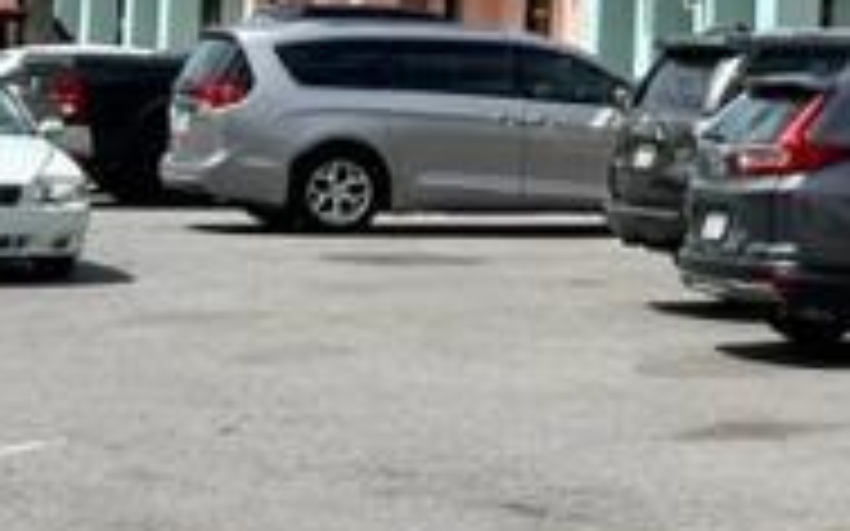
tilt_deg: +2.6
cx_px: 1255
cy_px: -126
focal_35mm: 172
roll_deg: -2.5
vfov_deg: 7.5
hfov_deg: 11.7
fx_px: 3983
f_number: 1.78
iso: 64
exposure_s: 1/6623
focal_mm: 6.86
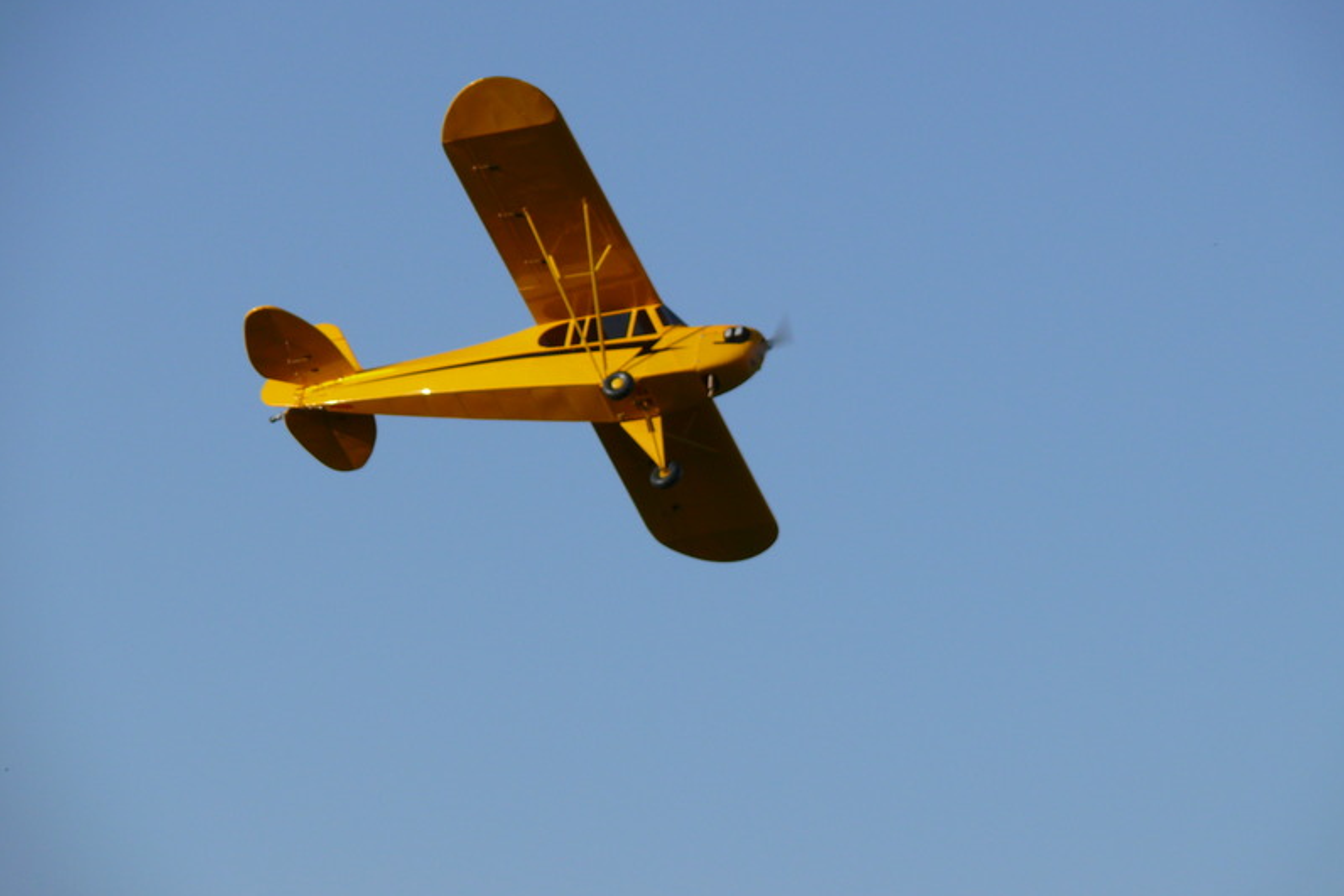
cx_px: 674
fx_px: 10380
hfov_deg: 7.4
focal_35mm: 278
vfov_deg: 4.9
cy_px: 432
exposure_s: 1/1000
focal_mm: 56.3
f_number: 5
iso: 100
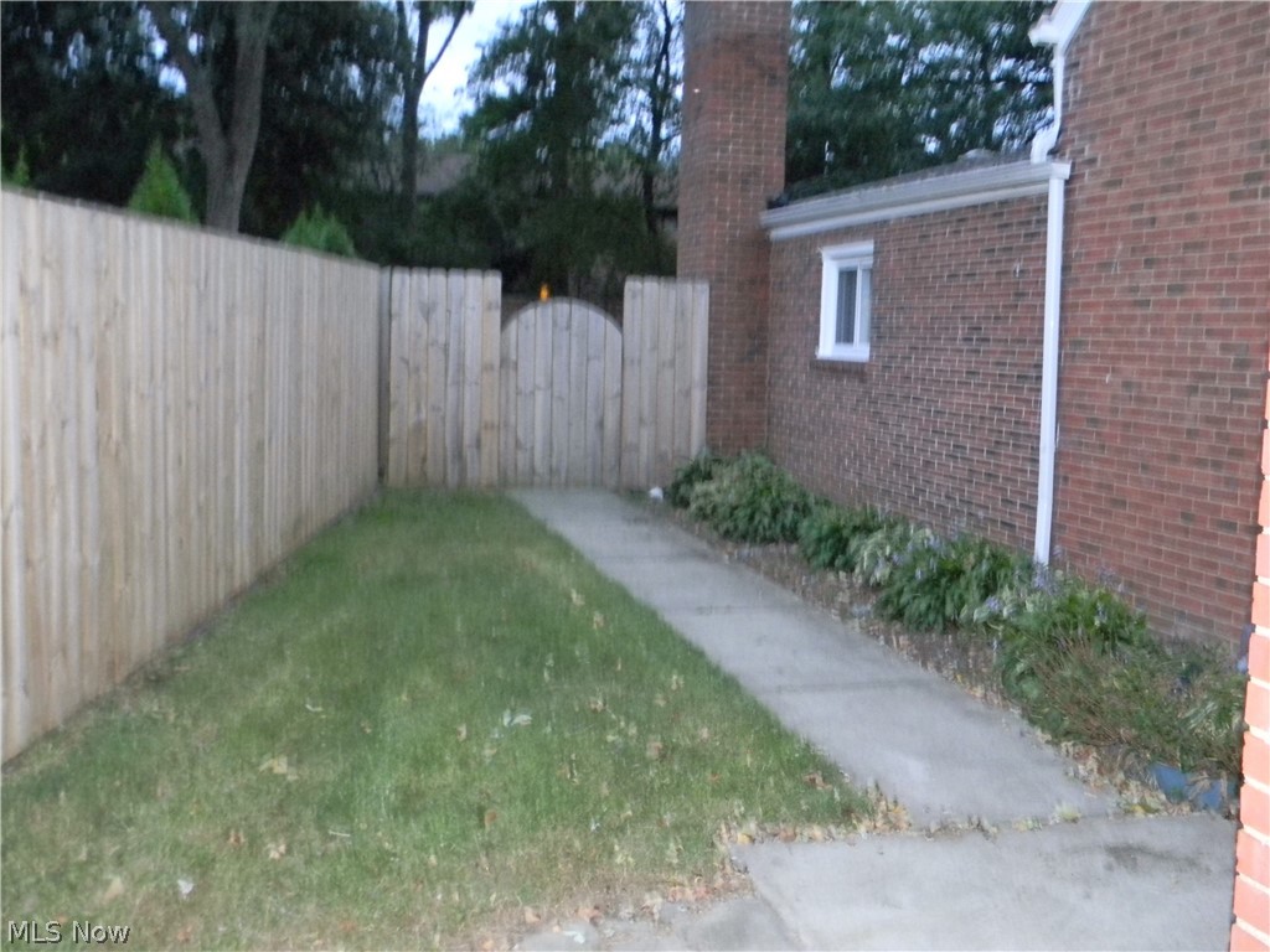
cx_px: 635
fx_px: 1321
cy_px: 476
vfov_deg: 39.7
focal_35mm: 36
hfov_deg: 51.4
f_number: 3.7
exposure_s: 1/30
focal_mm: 6.4
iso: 750
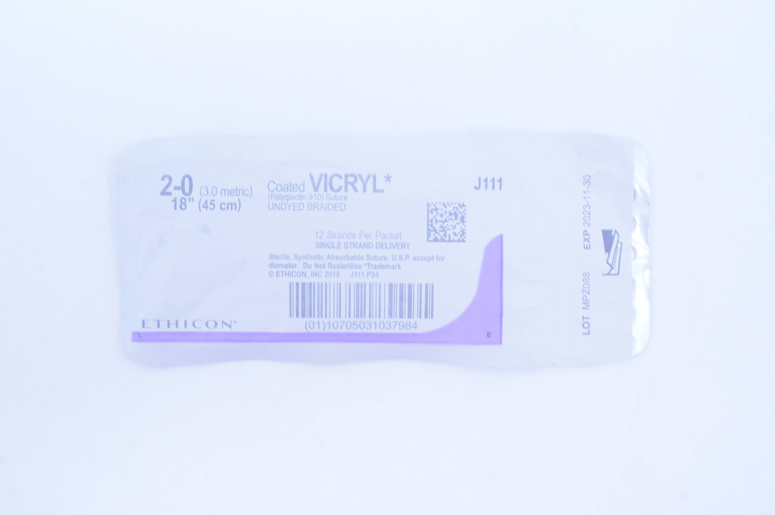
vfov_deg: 32.9
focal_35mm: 40
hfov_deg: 48.0
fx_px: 871
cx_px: 388
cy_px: 258
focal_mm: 27
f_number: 13
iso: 400
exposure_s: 1/10
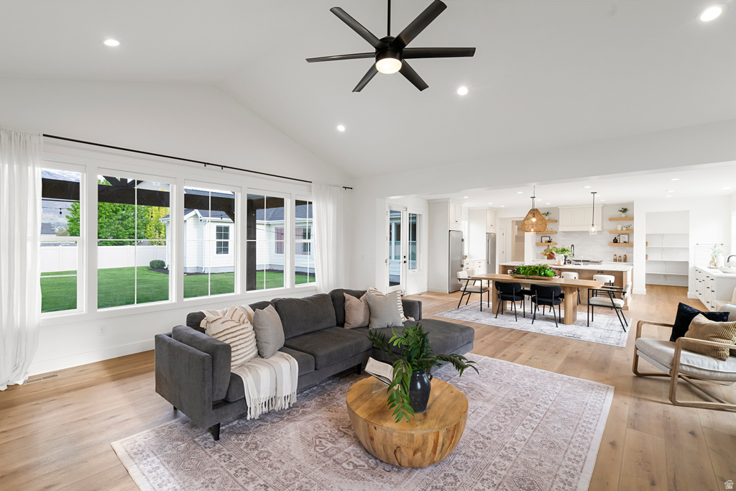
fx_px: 327
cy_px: 246
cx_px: 368
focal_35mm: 16
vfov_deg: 73.8
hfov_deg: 96.7
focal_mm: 16
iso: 400
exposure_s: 1/20
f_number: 9
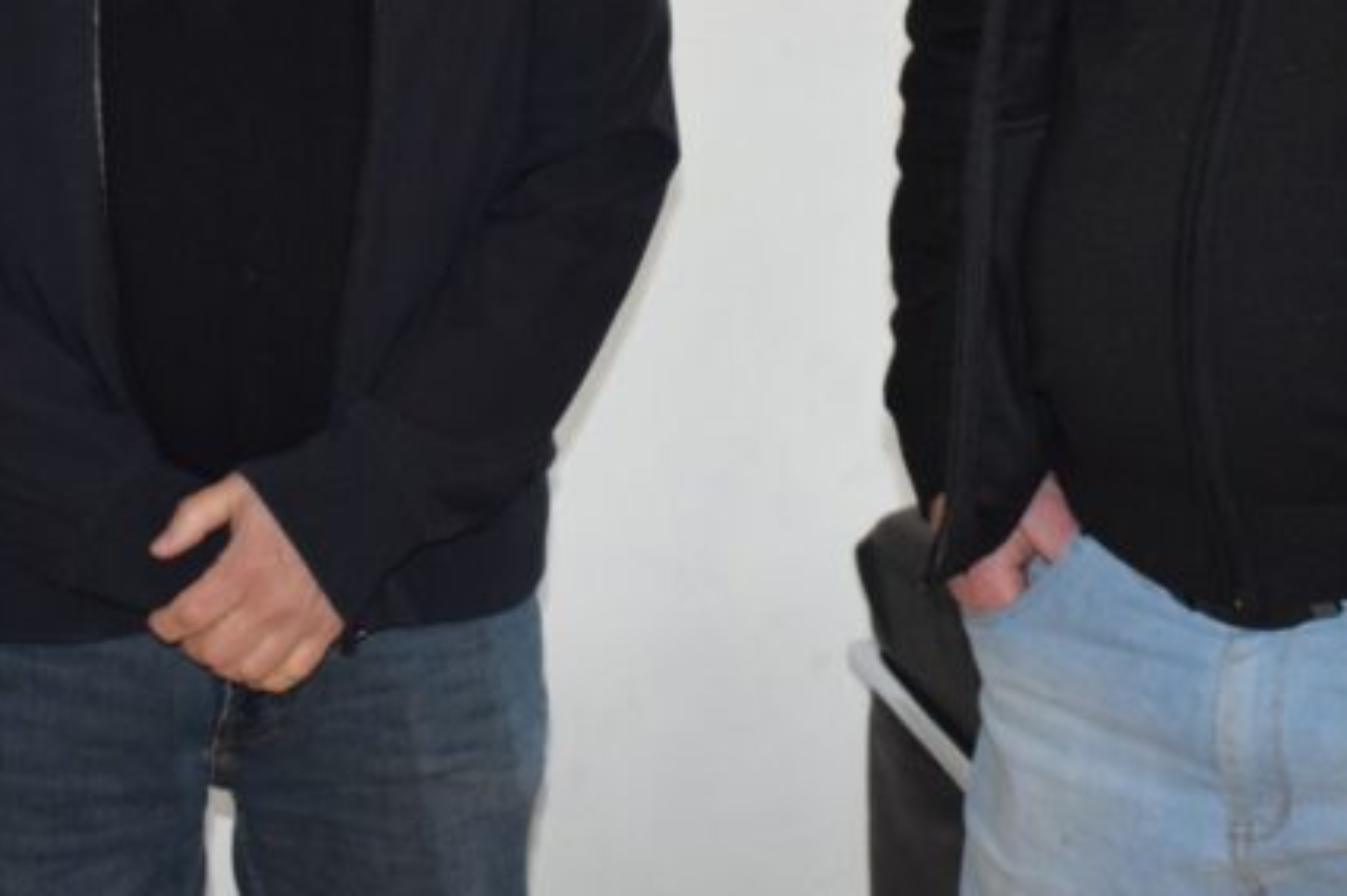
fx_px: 3634
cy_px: -147
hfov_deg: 21.0
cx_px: 830
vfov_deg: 13.7
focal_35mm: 97
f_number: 5
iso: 800
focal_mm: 27
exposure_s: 1/100
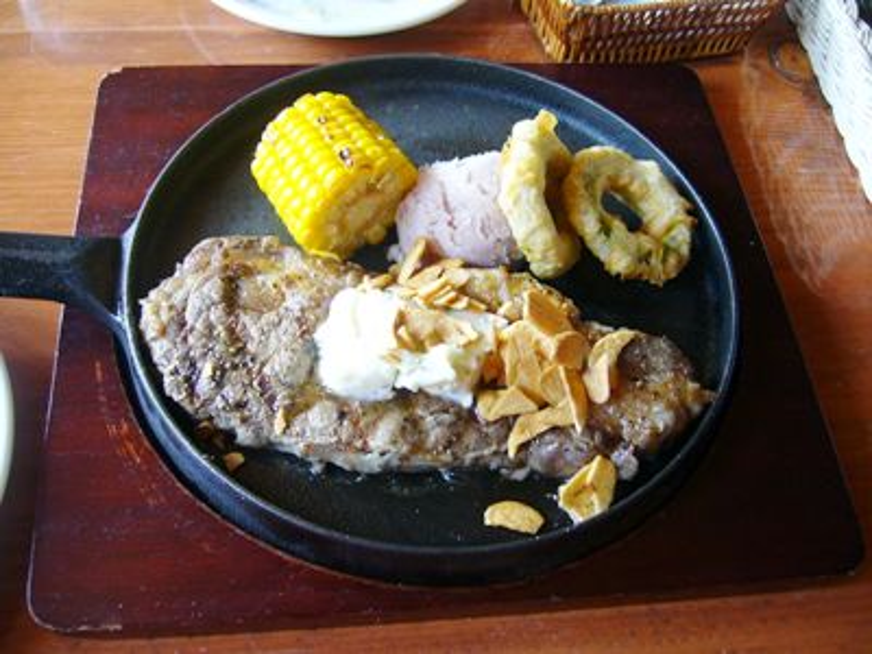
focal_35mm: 35
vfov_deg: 40.7
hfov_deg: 52.6
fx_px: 882
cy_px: 327
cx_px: 436
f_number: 2.8
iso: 100
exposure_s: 1/25
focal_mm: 5.8
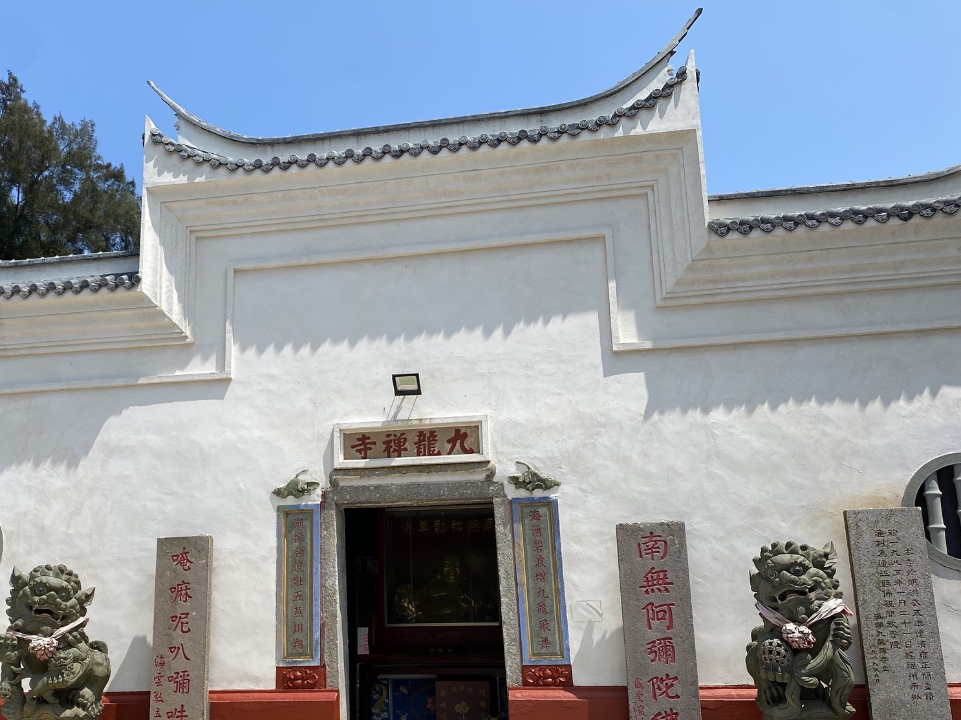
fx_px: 972
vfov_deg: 40.5
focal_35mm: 35
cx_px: 365
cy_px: 436
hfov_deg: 52.1
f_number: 1.8
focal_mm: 4.25
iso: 32
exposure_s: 1/3846
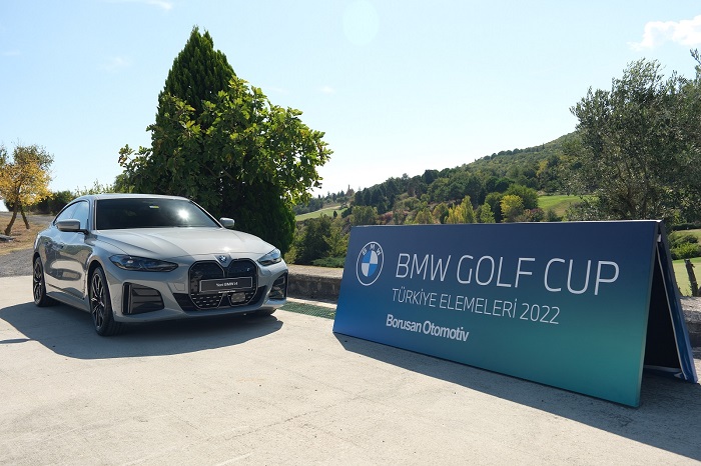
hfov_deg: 60.3
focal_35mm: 31
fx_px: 603
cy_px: 233
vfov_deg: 42.3
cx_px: 350
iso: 320
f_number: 4.5
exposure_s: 1/640
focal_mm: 20.6
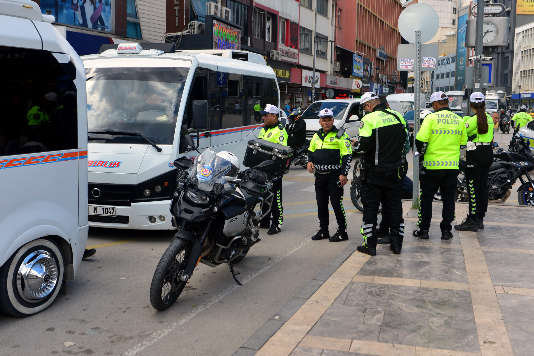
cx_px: 266
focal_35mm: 35
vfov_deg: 37.9
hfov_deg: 54.4
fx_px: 519
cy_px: 177
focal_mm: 32
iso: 400
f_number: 5.6
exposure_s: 1/800
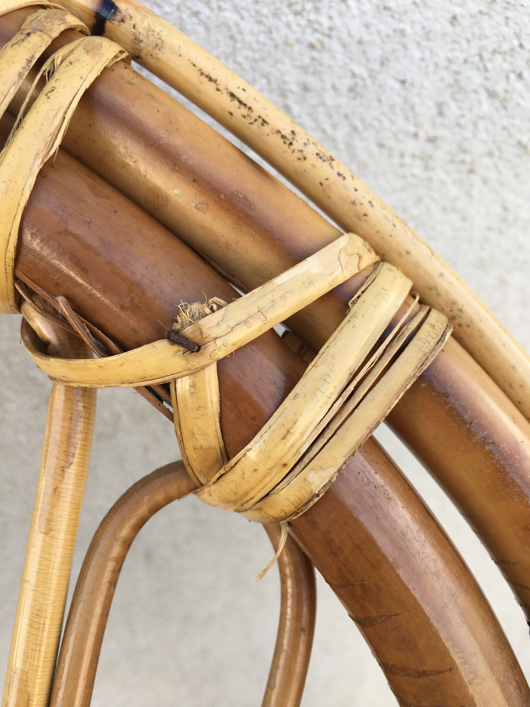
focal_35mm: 29
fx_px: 592
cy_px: 354
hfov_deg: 48.2
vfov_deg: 61.7
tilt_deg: -40.7
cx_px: 265
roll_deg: -1.1
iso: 25
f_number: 2.2
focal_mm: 4.15
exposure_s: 1/192
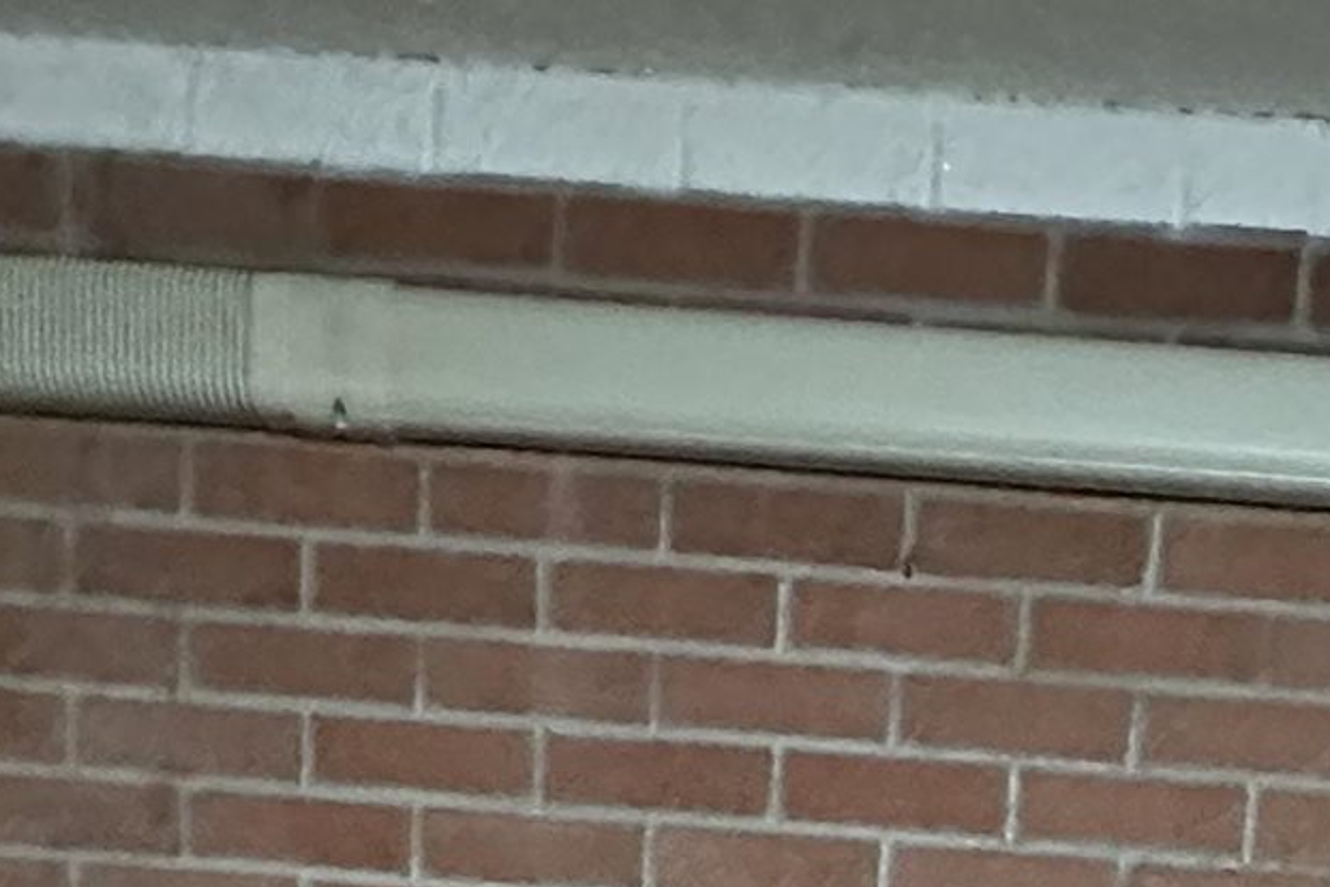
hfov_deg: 27.8
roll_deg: -4.5
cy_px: 2143
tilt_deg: -15.6
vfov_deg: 13.6
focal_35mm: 72
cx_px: 947
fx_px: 2660
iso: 1600
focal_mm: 2.22
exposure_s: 1/30
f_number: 2.2
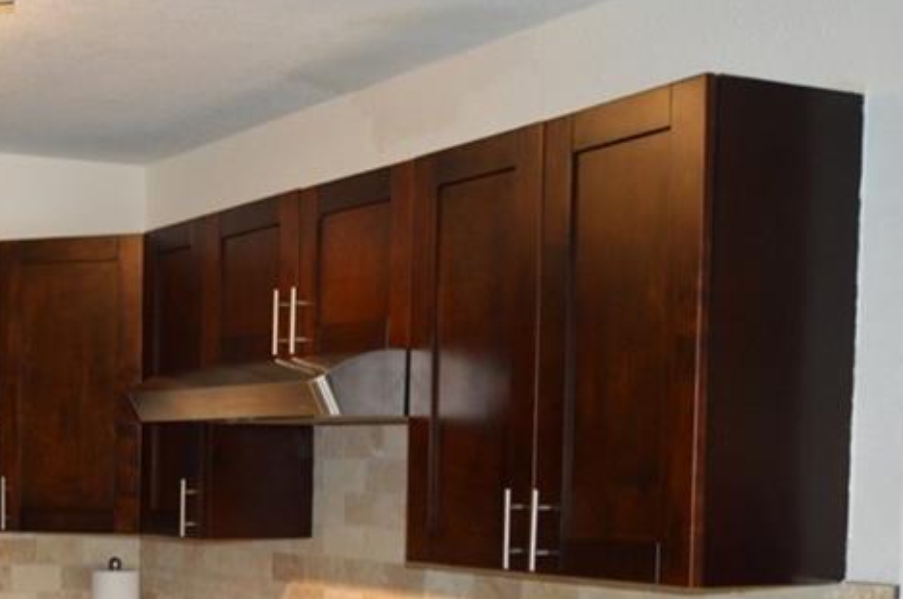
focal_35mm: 59
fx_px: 1477
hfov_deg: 31.3
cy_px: 576
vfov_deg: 22.2
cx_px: -10
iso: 400
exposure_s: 1/60
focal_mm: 18
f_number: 4
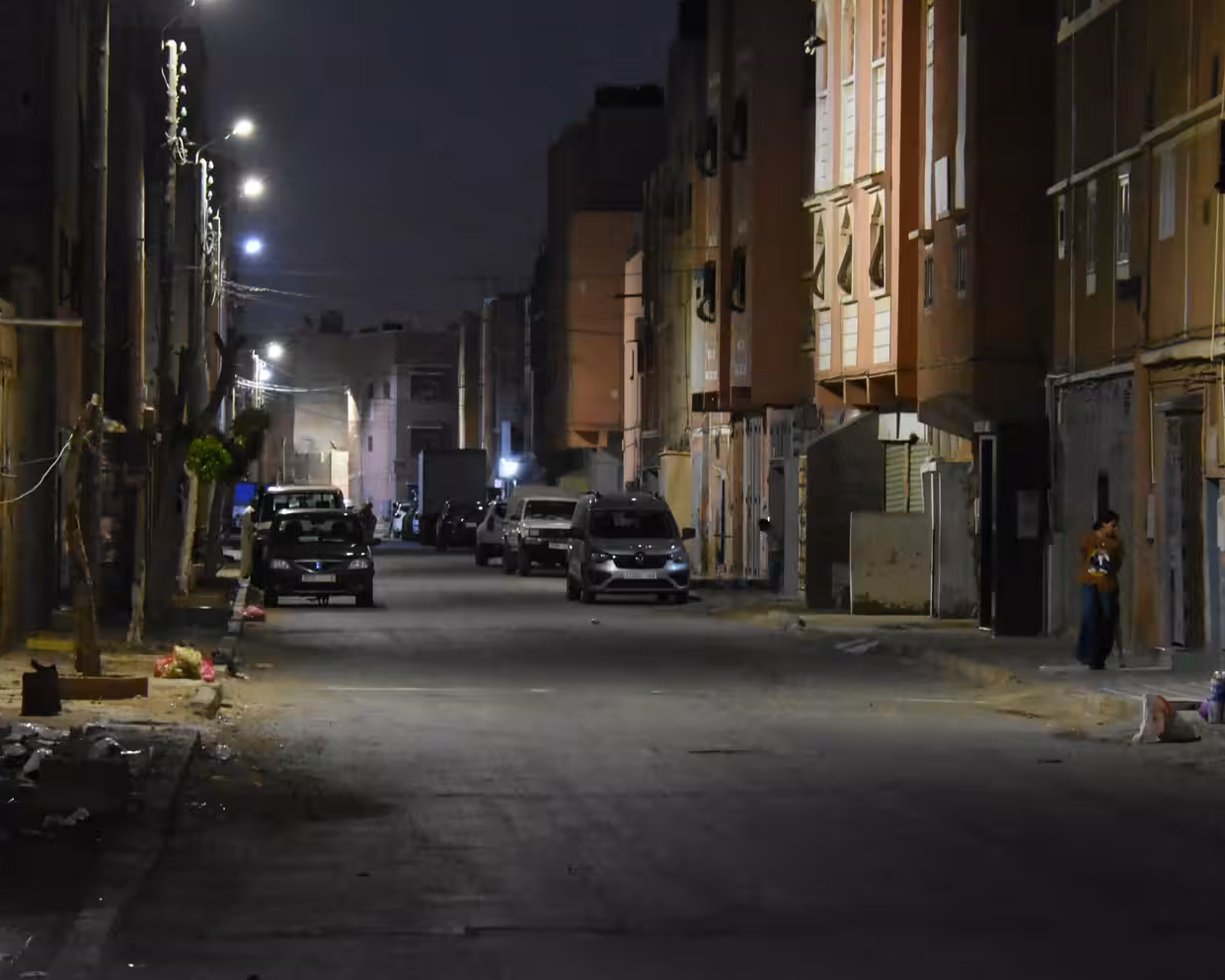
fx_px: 5729
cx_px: 588
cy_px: 462
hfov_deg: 12.2
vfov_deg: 9.8
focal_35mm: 158
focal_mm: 86
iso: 10000
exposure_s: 1/30
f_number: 5.6
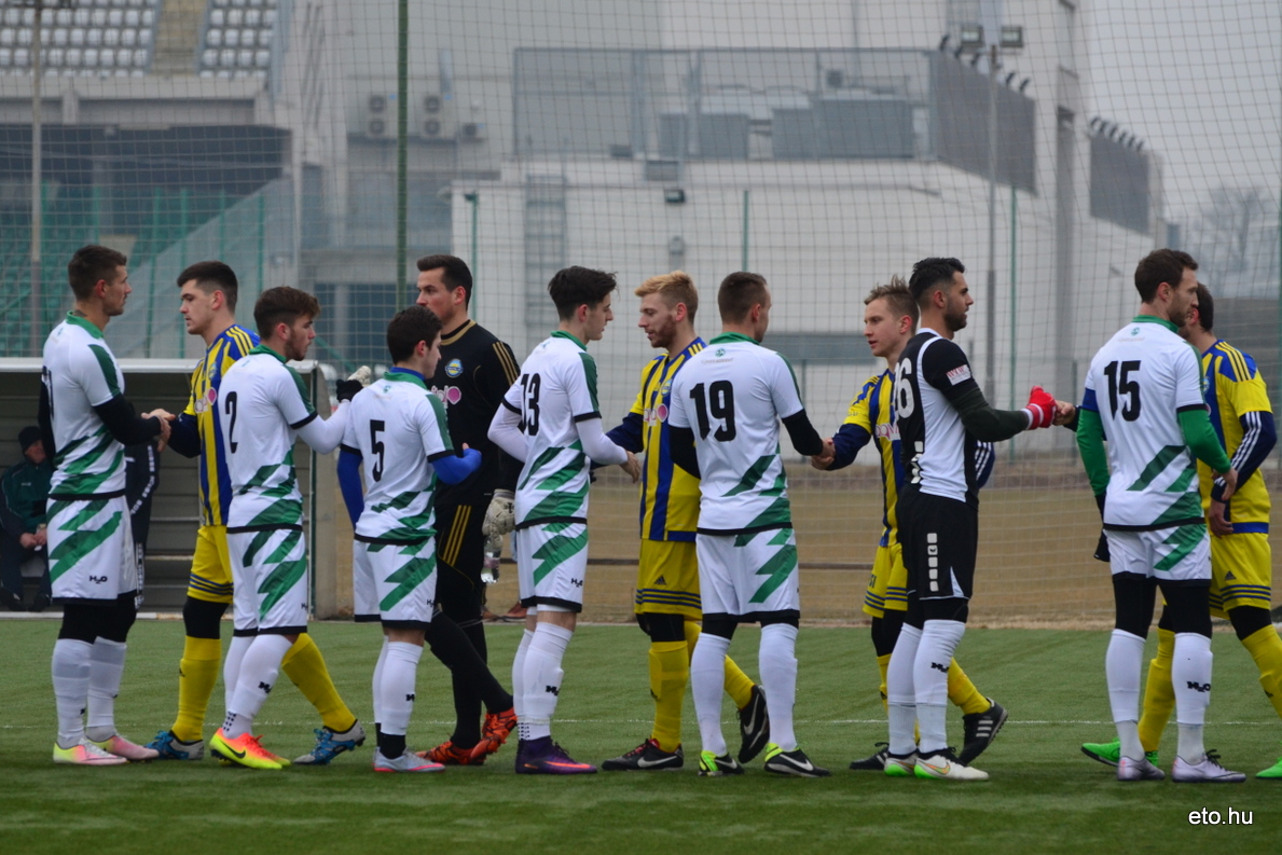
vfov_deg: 5.1
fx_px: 9687
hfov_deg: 7.6
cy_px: 428
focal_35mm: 272
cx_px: 637
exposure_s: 1/1600
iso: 800
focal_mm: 180
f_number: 5
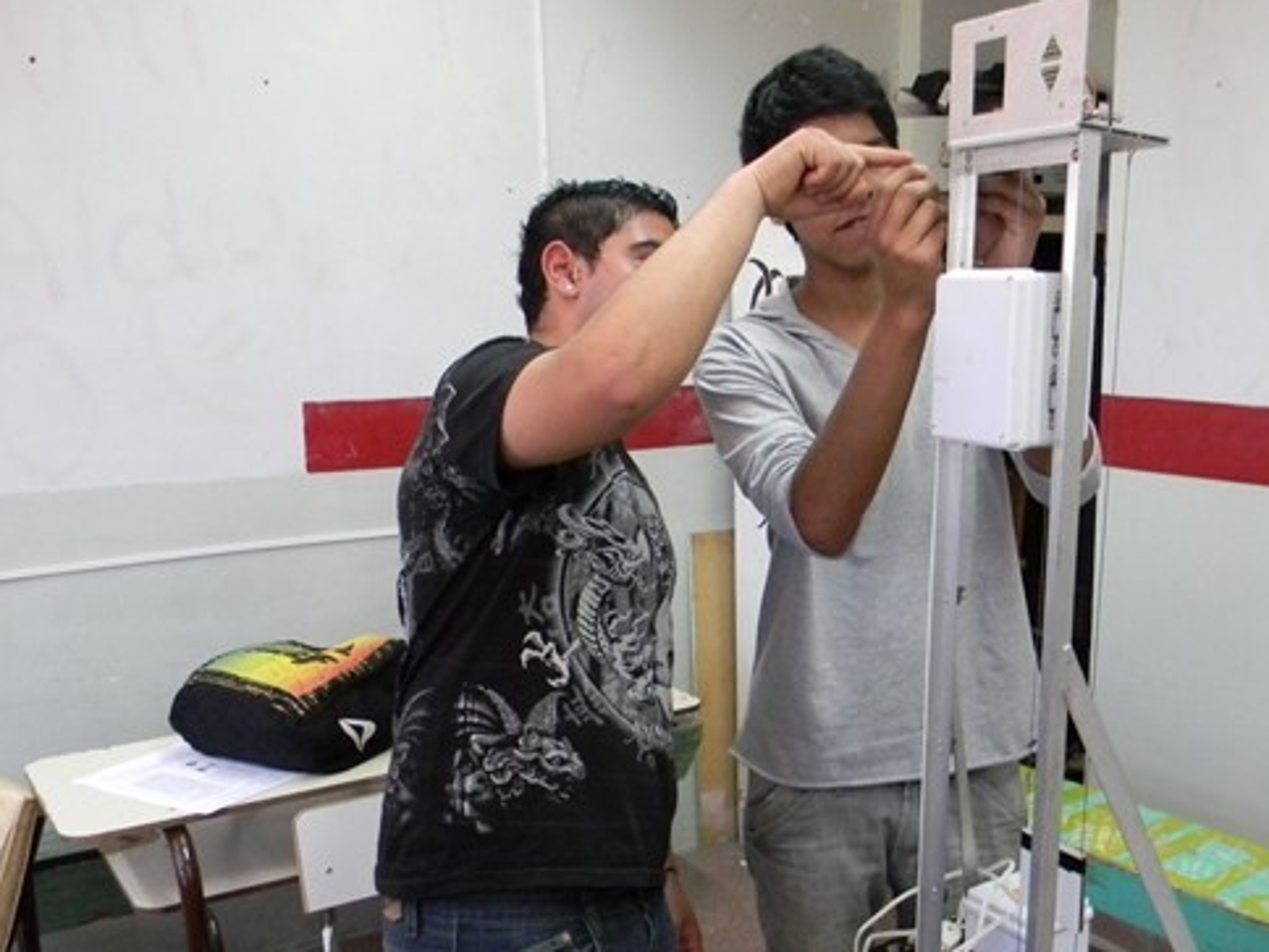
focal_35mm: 37
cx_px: 773
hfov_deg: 49.8
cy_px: 556
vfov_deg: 38.6
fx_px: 1356
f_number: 3.5
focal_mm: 5
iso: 400
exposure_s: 1/26.7
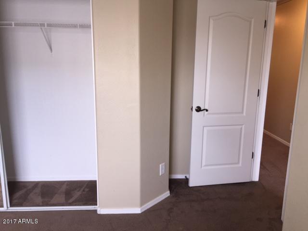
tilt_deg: -12.7
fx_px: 258
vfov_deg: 48.2
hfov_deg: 61.7
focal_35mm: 29
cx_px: 154
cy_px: 116
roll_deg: -1.3
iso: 32
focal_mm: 4.15
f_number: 2.2
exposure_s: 1/30
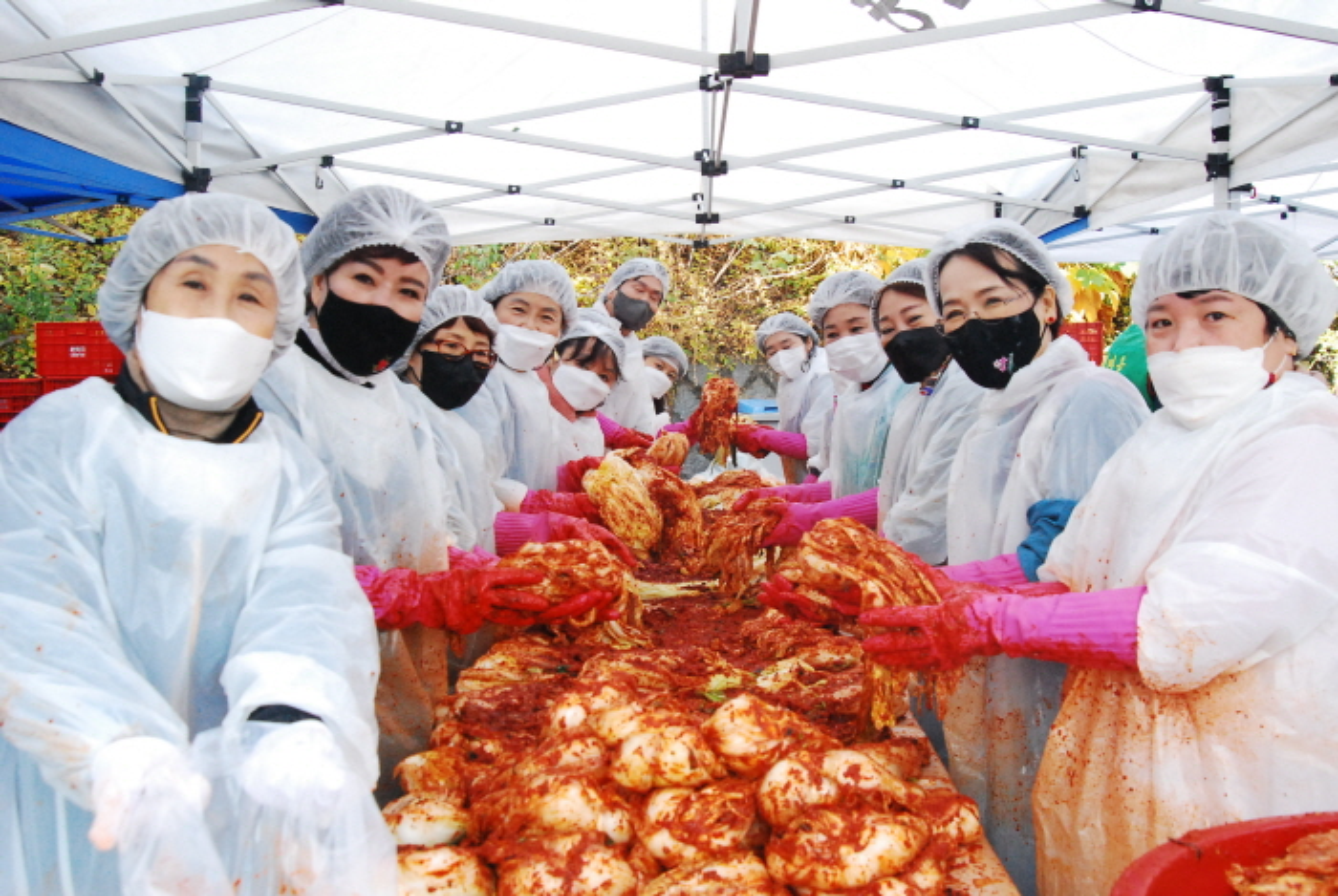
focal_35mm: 36
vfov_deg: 37.0
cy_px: 448
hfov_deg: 53.1
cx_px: 669
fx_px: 1340
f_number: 7.1
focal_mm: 24
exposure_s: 1/400
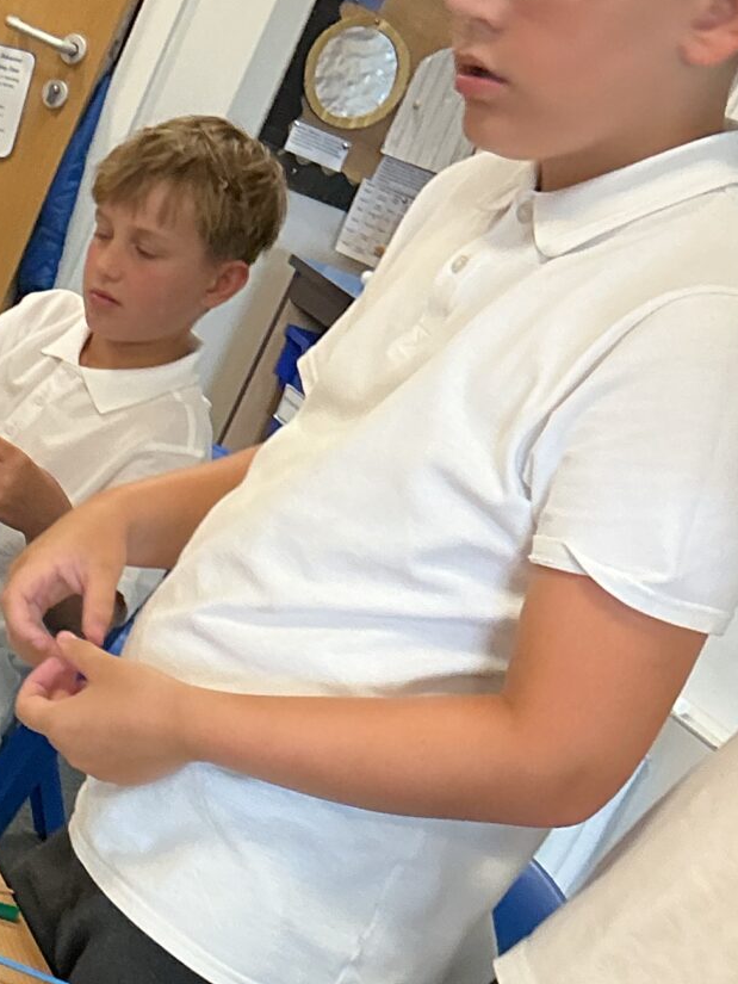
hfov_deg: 15.7
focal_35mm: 90
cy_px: 717
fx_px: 2558
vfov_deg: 21.6
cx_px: -187
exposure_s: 1/60
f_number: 1.8
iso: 64
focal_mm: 3
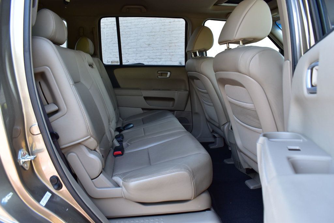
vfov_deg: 47.9
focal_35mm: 27
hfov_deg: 67.4
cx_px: 167
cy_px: 112
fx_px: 250
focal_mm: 18
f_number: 7.1
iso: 400
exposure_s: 1/40
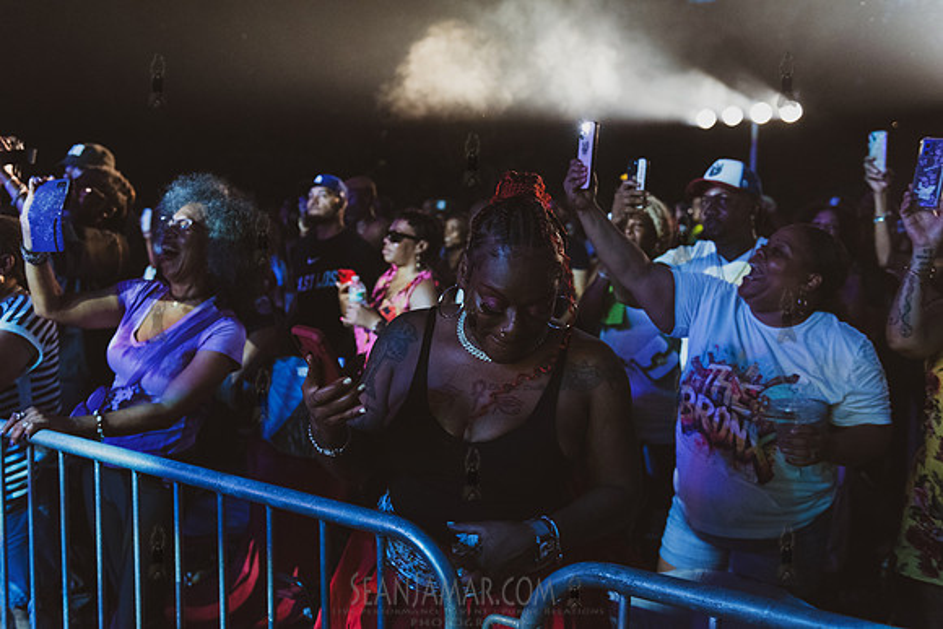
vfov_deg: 36.8
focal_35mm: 36
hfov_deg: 53.0
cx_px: 472
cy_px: 314
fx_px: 946
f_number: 3.2
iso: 5000
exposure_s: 1/200
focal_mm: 36
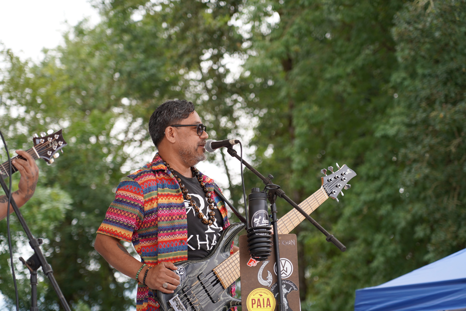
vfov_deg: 13.0
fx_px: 1359
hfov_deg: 19.5
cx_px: 233
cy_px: 156
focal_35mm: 105
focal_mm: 105
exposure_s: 1/160
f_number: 4
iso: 100
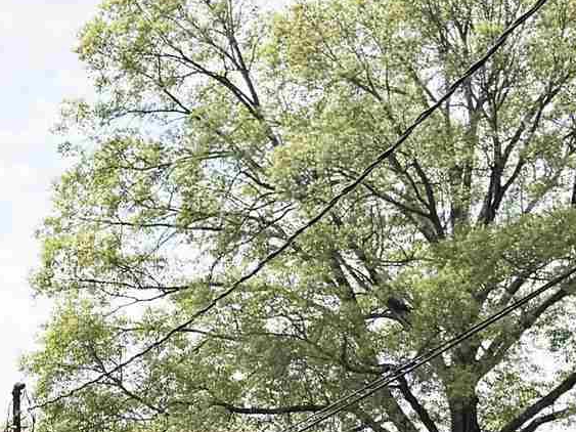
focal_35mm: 131
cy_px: 414
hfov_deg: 13.6
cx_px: -430
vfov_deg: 11.2
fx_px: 2179
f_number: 1.78
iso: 100
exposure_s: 1/9091
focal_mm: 6.76
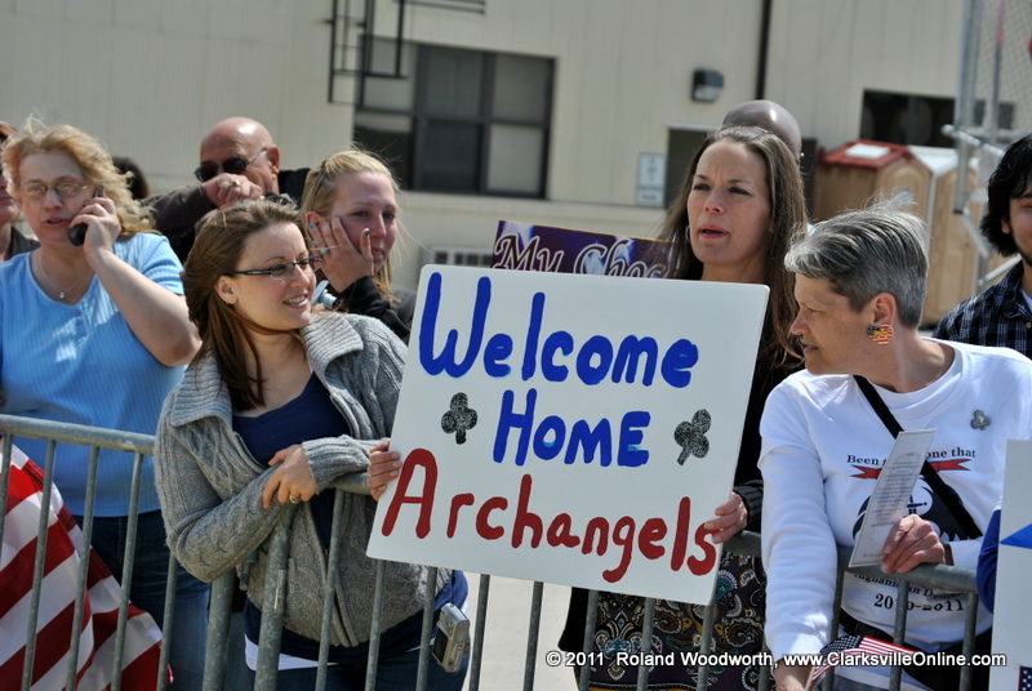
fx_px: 3359
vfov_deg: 11.8
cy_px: 346
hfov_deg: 17.5
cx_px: 516
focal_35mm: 117
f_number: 6.3
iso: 100
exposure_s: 1/640
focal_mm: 78
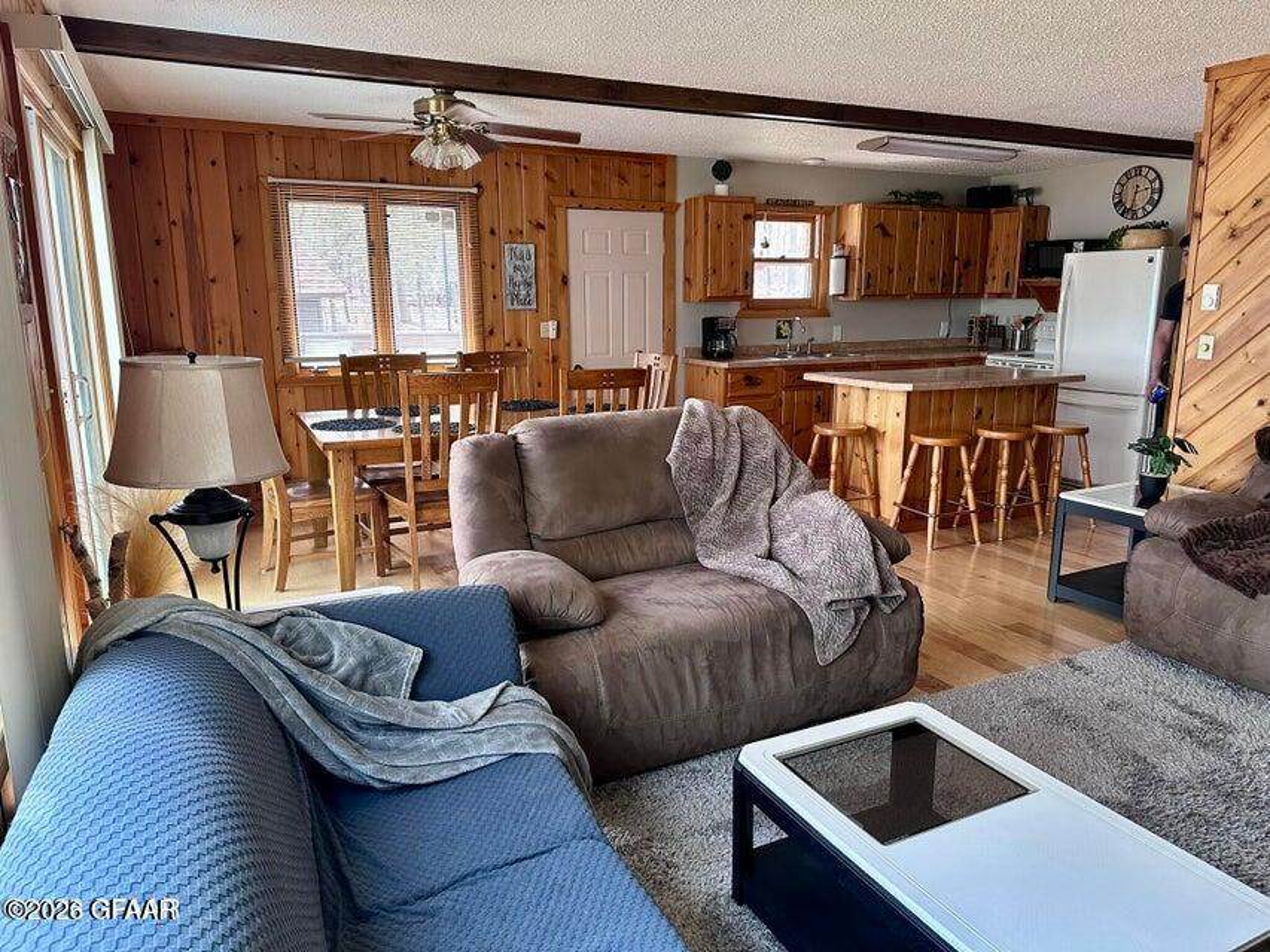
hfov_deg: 71.6
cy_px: 476
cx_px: 635
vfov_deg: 56.8
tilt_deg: -11.0
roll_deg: +0.5
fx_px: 881
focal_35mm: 24
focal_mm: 6.86
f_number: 1.78
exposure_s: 1/83
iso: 250
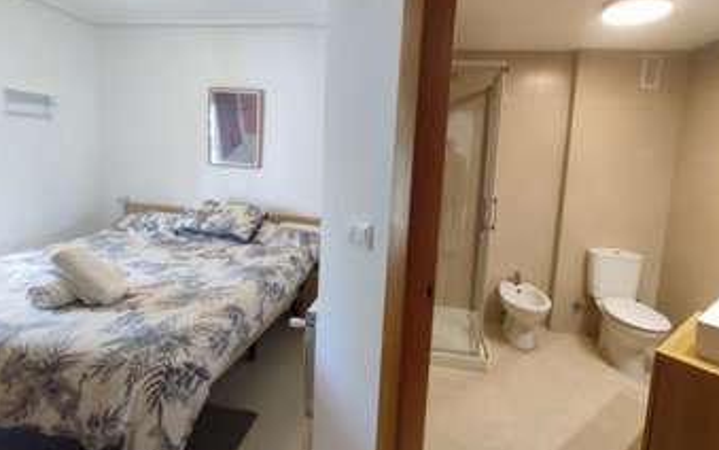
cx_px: 372
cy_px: 193
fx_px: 353
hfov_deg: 91.0
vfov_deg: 64.7
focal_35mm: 18
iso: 227
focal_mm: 1.65
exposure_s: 1/50
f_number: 2.2
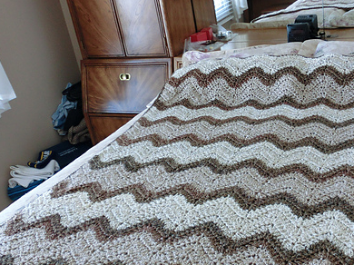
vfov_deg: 31.0
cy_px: 193
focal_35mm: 46
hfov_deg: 40.3
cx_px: 257
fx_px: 470
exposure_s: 1/60
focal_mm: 5
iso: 200
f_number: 3
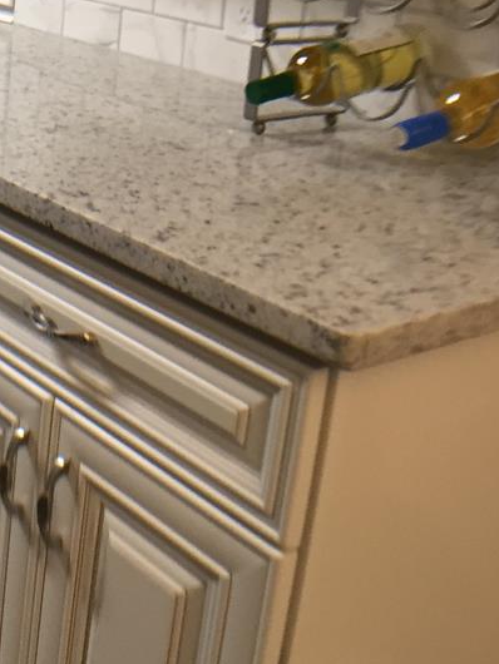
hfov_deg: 16.6
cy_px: 187
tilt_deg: -13.1
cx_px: -142
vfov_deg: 23.1
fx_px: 1613
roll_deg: -1.7
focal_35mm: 84
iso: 100
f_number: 2.2
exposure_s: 1/30
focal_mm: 4.15
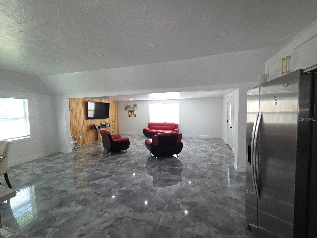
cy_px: 119
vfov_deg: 89.9
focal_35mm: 13
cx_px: 158
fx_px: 119
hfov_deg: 106.2
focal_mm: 2.2
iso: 100
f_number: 2.2
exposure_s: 1/60
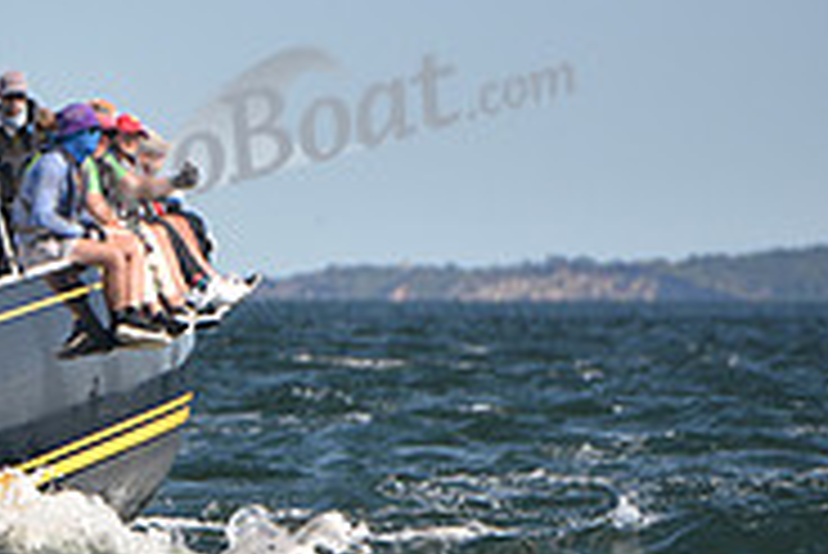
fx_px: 14179
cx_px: -288
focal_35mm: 616
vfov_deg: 2.2
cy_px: 439
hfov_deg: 3.3
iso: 250
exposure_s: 1/800
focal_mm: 195
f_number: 4.5
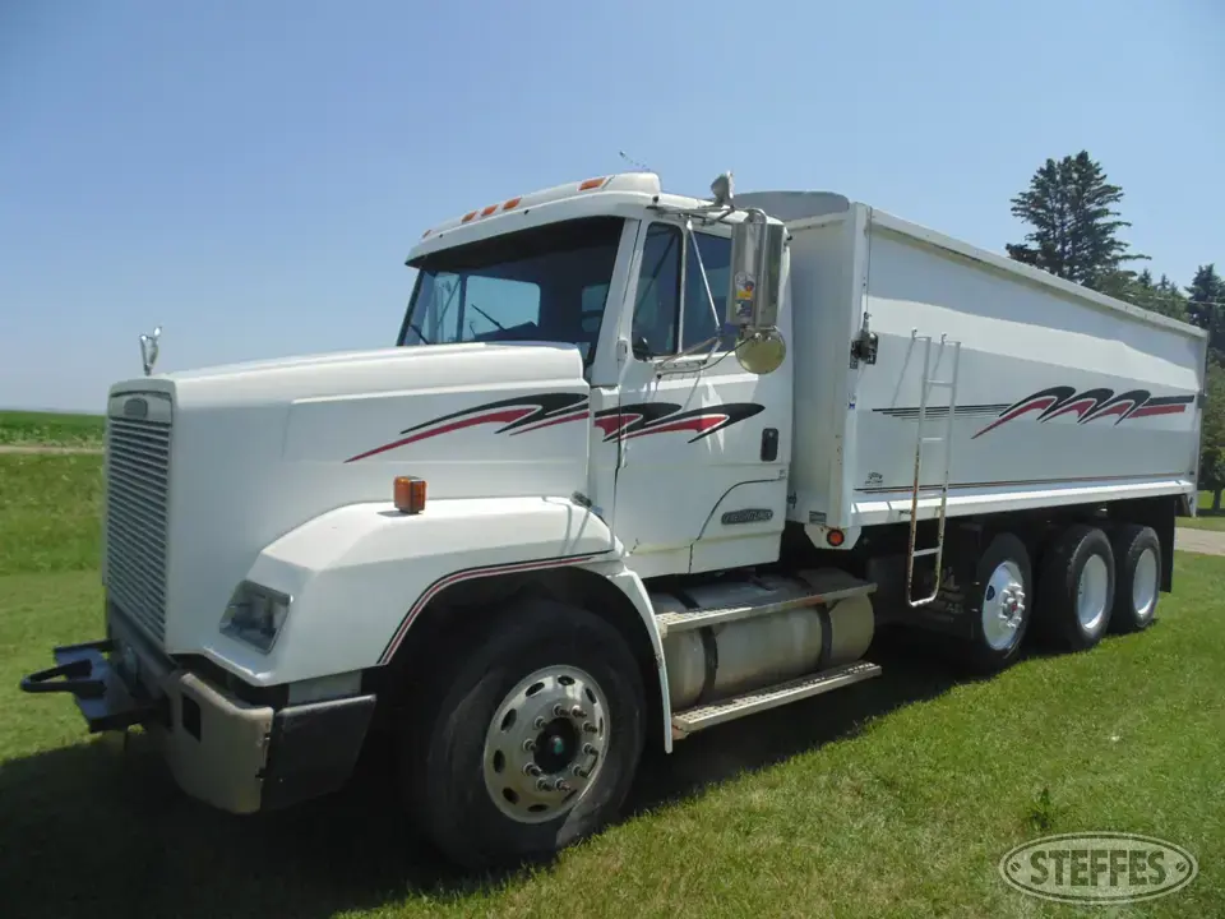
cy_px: 460
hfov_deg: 76.4
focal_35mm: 22
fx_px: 779
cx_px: 612
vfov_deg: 61.1
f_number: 9.7
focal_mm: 4
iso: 80
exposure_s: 1/160
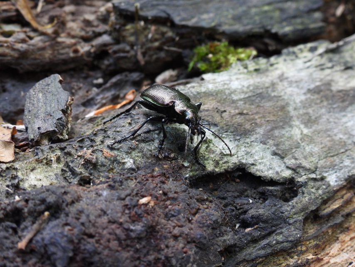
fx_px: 821
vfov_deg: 18.4
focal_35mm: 80
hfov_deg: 24.4
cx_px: 178
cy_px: 134
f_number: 3.5
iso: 400
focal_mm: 14.3
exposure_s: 1/60
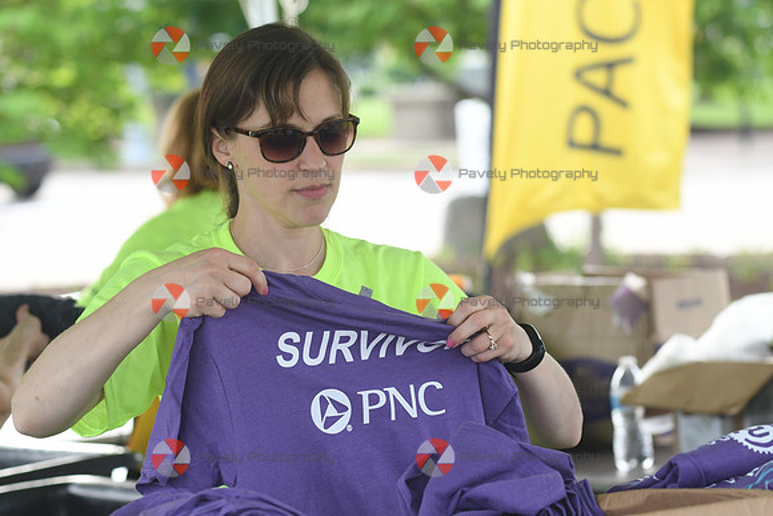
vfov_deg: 9.0
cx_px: 386
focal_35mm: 153
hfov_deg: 13.4
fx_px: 3286
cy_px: 258
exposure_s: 1/200
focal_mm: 102
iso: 400
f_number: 4
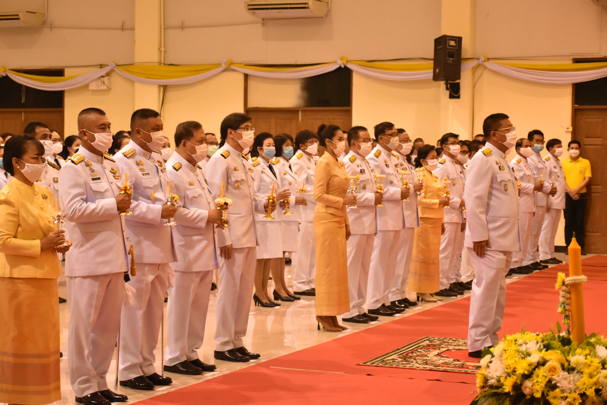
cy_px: 202
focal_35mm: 75
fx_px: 1264
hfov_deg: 27.0
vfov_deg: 18.2
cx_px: 304
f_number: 5
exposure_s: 1/100
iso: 4000
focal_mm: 50
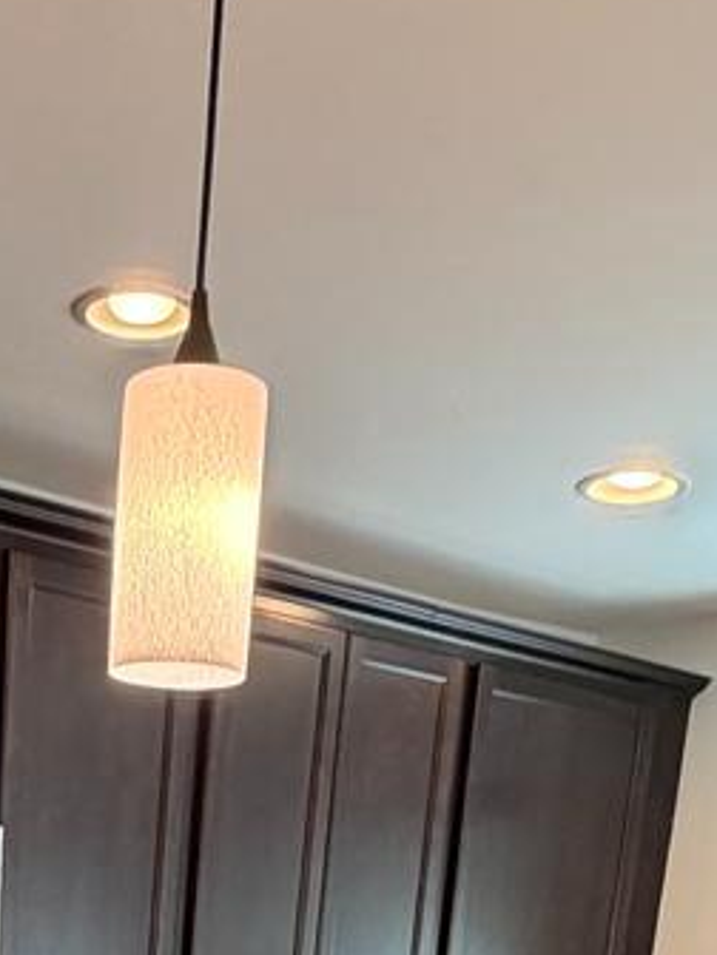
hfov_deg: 22.1
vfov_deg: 21.7
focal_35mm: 64
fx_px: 1768
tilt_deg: -17.6
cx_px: 14
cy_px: 1640
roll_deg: -3.1
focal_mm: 2.22
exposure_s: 1/60
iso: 250
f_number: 2.2
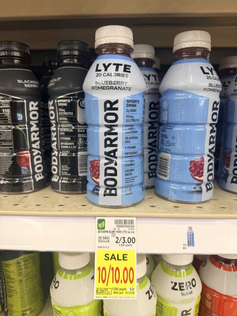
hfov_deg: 56.8
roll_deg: +0.8
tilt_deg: -12.9
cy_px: 158
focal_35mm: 24
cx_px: 118
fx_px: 219
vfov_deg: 71.6
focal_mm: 6.76
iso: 125
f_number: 1.78
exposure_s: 1/65
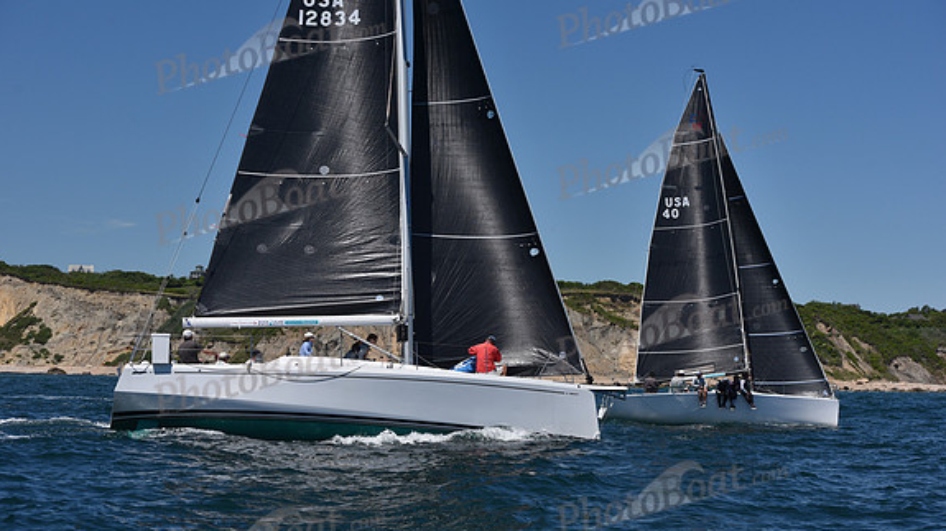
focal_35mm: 74
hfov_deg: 28.6
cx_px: 472
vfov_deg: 16.3
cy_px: 266
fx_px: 1856
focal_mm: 70
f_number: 7.1
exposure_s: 1/800
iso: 250
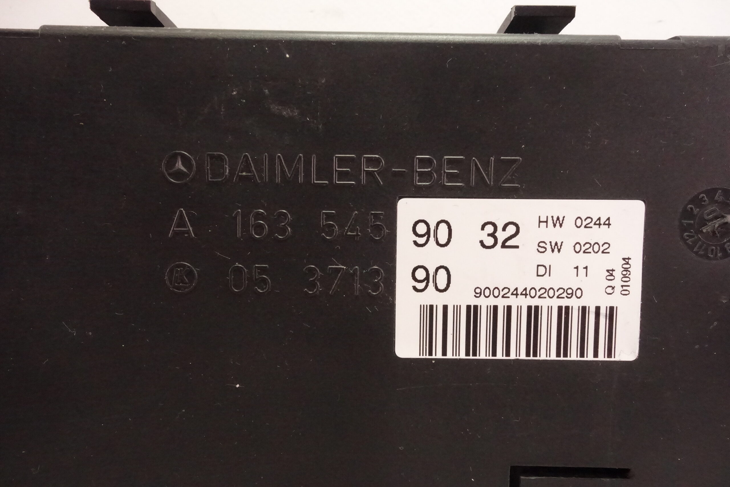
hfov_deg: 63.7
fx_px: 588
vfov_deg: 45.0
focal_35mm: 29
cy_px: 244
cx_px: 365
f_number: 8
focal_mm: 10.63
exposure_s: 1/40
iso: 6400
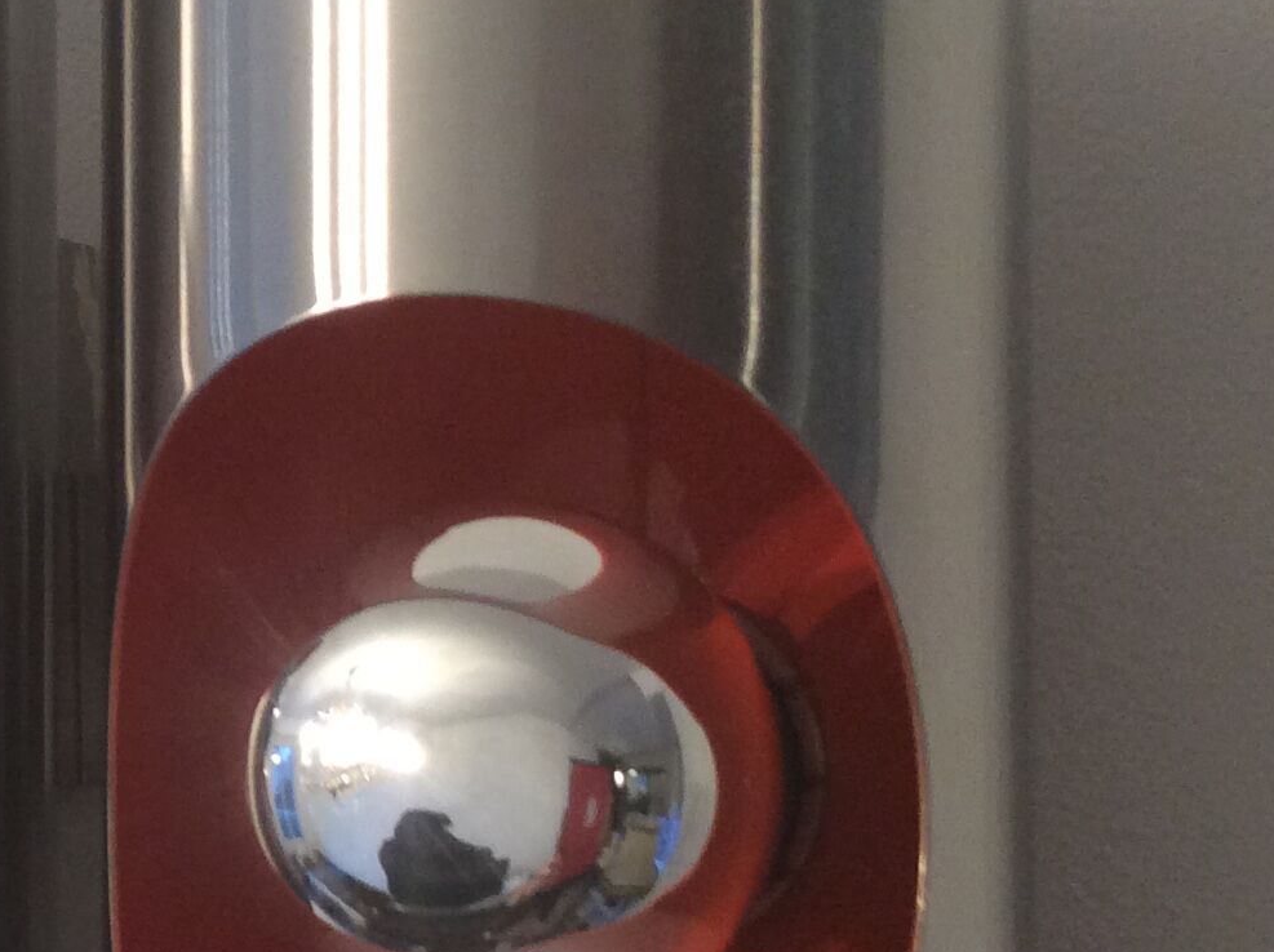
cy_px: 534
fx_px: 3088
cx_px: -119
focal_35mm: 84
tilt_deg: +2.8
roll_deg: +0.8
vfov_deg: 17.5
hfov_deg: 22.1
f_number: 2.4
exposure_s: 1/25
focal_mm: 3.3
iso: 80
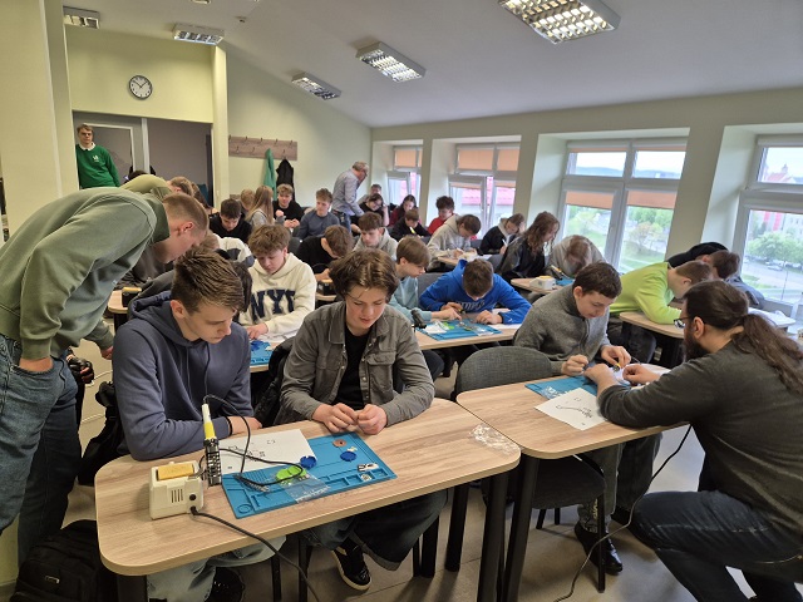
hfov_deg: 73.9
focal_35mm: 23
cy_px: 301
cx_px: 402
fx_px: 534
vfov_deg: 58.9
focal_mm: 5.4
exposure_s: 1/100
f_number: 1.8
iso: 125
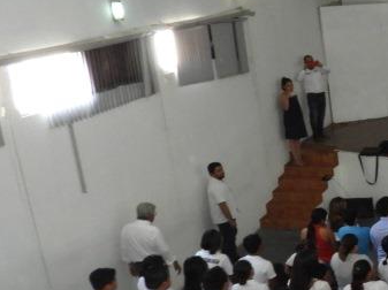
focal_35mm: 73
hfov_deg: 22.0
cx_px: 588
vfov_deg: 20.0
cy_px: 208
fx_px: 817
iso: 220
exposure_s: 1/30
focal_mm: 4.3
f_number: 3.3
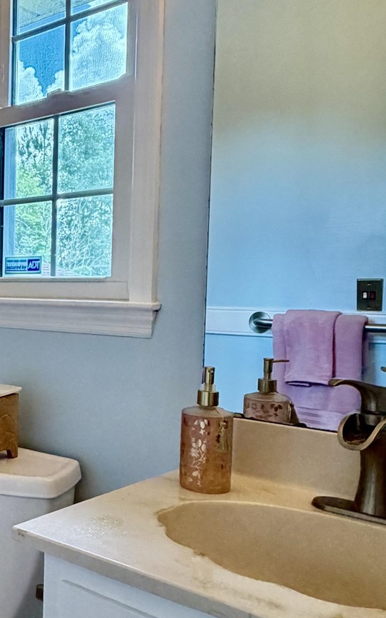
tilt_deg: -3.1
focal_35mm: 40
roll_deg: -0.9
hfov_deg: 28.7
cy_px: 329
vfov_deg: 49.3
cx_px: -48
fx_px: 674
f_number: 2.2
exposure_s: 1/120
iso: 320
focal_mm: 2.22
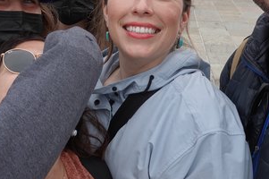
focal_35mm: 51
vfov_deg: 26.4
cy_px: 76
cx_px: 105
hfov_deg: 38.7
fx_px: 381
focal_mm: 9
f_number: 3.5
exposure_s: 1/200
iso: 100
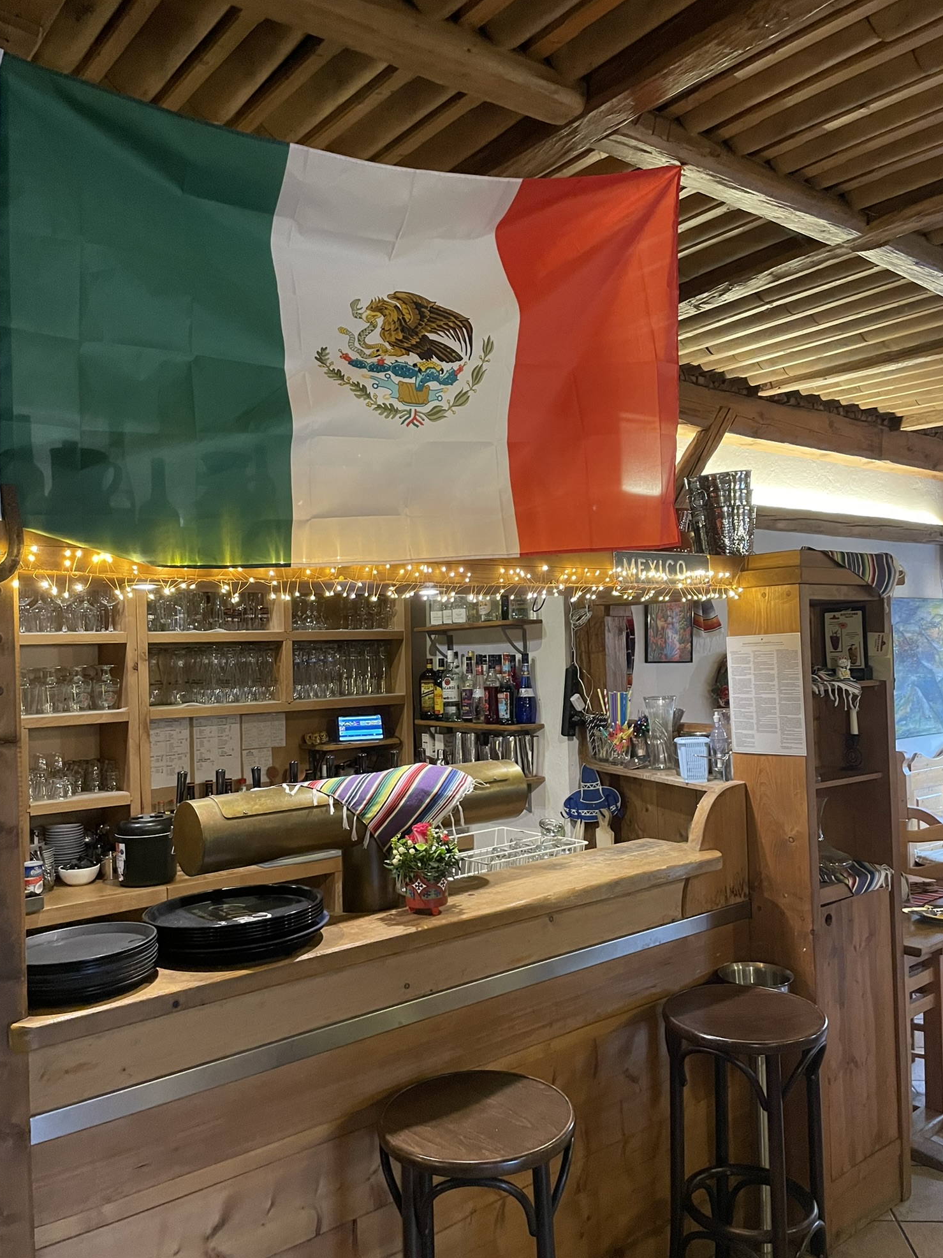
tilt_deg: -0.2
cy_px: 626
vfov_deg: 65.3
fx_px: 981
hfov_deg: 51.4
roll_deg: +2.2
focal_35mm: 27
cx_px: 470
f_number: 1.6
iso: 500
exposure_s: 1/33
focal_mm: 4.2
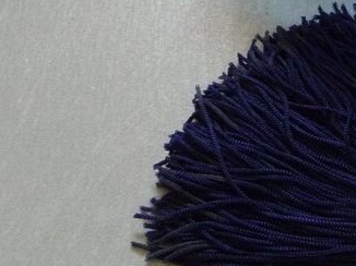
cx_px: 410
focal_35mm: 86
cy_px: -4
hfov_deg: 21.4
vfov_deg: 16.8
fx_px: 884
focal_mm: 4.7
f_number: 3.3
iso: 400
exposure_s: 1/30
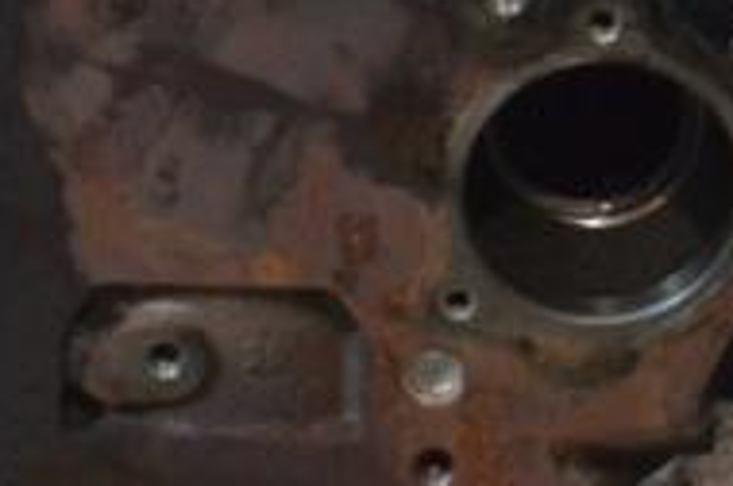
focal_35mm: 214
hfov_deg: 9.6
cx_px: 189
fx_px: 4341
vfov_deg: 6.4
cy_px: 270
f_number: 5.3
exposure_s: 1/100
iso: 3200
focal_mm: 45
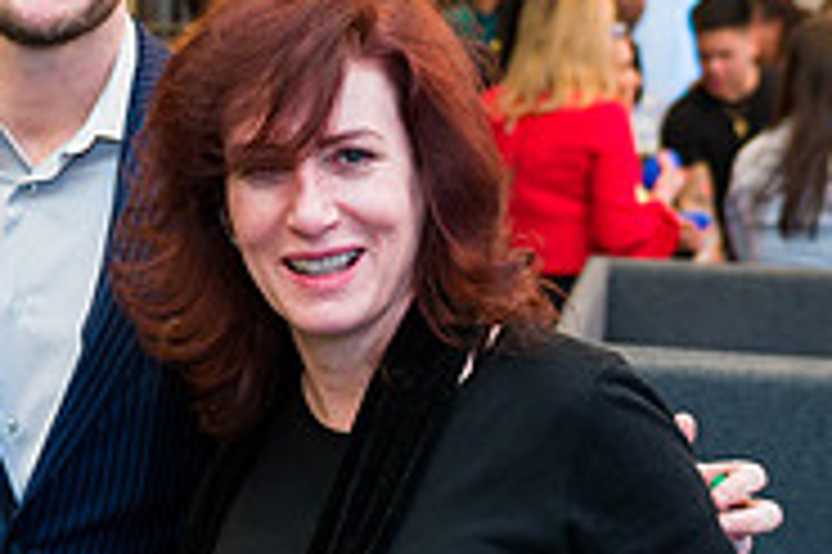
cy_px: 302
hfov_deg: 20.8
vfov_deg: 14.1
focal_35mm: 97
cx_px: 193
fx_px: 2240
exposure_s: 1/125
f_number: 3.2
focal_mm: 31
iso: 400
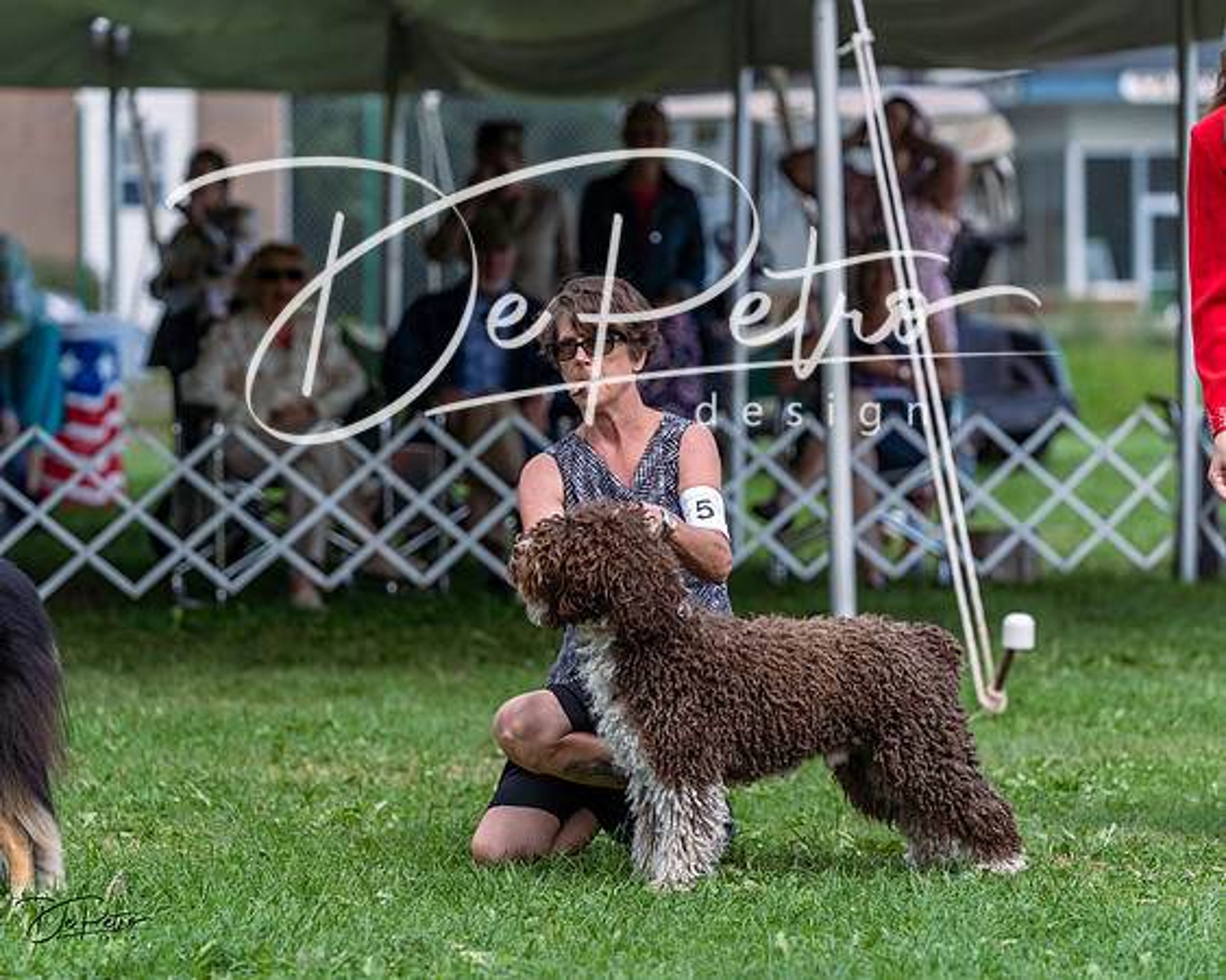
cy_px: 490
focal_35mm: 164
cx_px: 613
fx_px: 5964
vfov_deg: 9.4
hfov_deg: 11.7
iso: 100
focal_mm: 146
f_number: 3.5
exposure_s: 1/1000
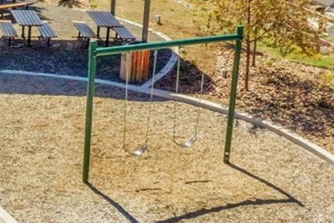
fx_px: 992
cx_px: -65
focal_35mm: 107
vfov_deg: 12.8
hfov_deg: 18.2
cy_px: 99
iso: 800
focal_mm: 10.26
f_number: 8
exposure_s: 1/1600
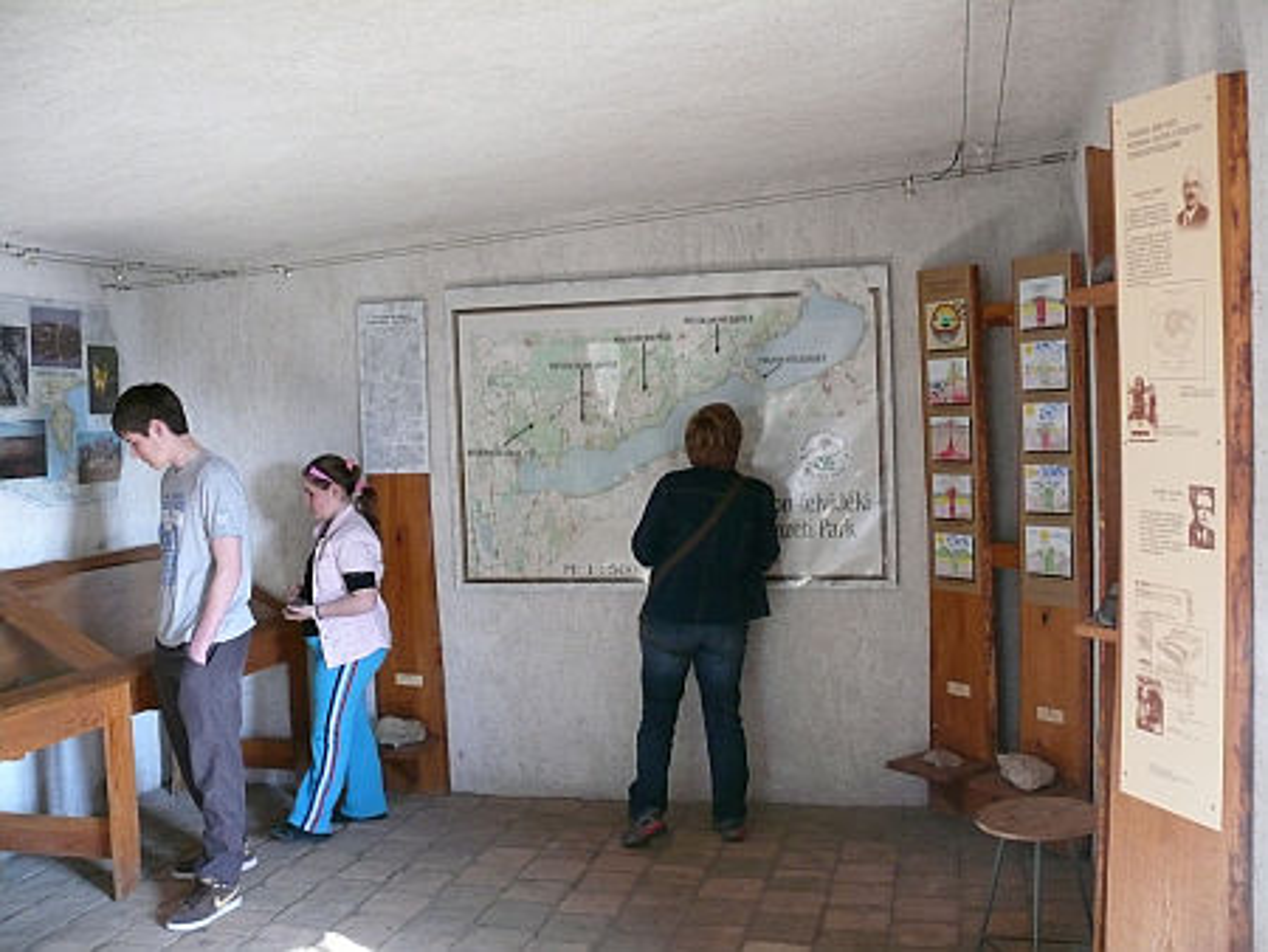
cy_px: 476
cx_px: 634
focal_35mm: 35
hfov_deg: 52.6
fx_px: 1283
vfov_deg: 40.7
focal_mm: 7.4
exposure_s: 1/50
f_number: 2.8
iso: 400
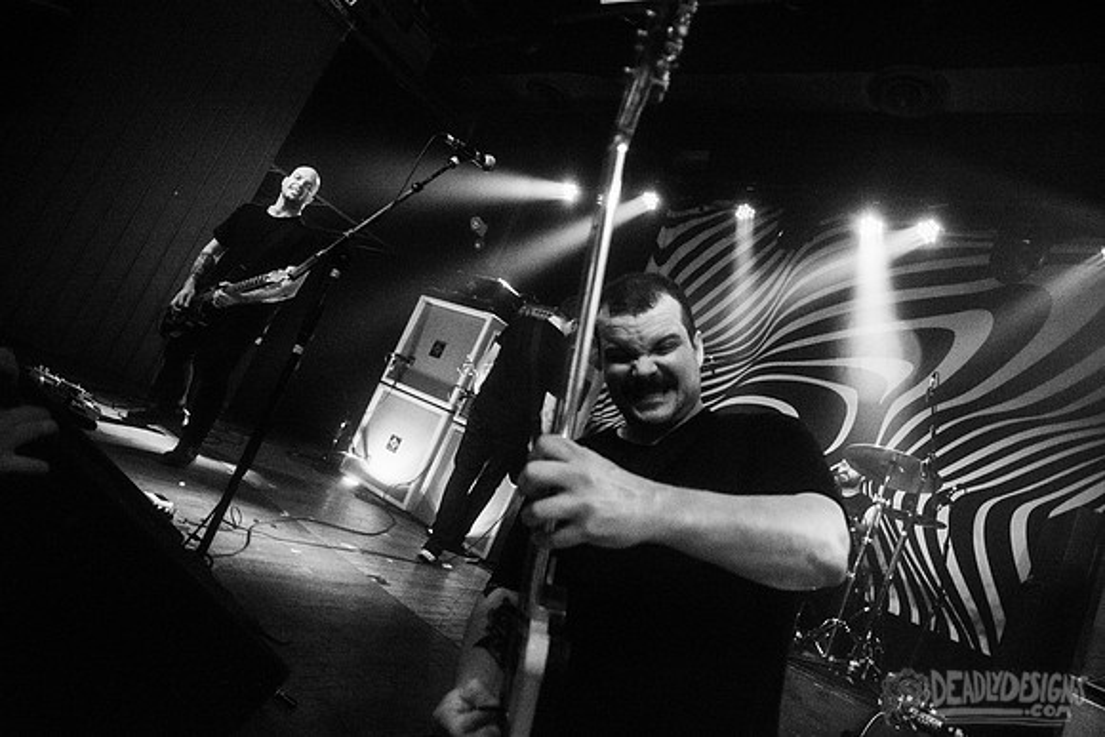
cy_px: 368
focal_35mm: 20
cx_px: 552
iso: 3200
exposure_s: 1/640
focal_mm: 20
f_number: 3.2
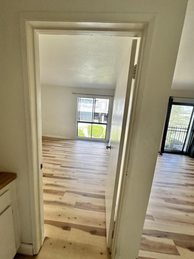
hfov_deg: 85.7
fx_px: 105
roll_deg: -4.5
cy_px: 130
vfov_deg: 102.1
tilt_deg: -10.4
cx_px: 97
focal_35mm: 14
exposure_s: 1/161
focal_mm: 2.22
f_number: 2.2
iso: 40
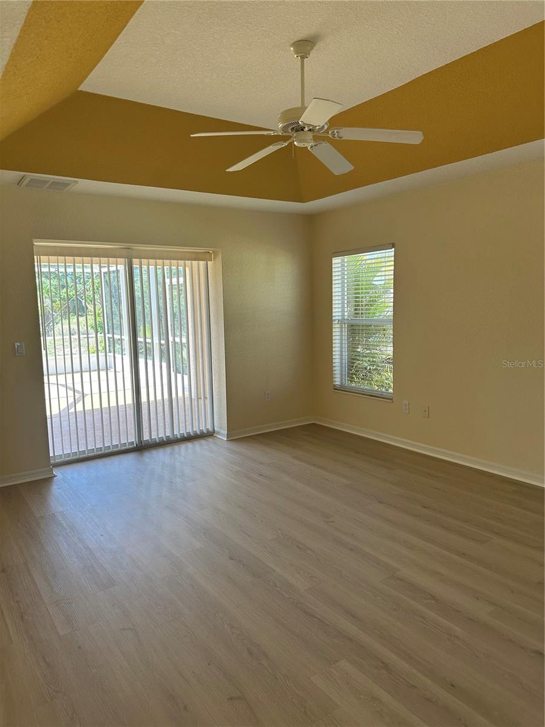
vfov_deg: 71.6
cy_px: 364
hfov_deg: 56.8
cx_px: 272
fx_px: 504
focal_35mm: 24
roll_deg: -0.3
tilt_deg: -7.2
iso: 100
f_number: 1.78
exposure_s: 1/125
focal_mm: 6.86
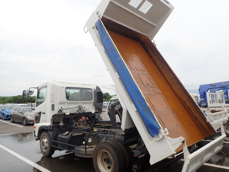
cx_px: 117
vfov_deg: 53.1
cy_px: 87
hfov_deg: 67.3
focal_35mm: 26
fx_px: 172
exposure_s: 1/125
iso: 100
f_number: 8
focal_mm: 4.5
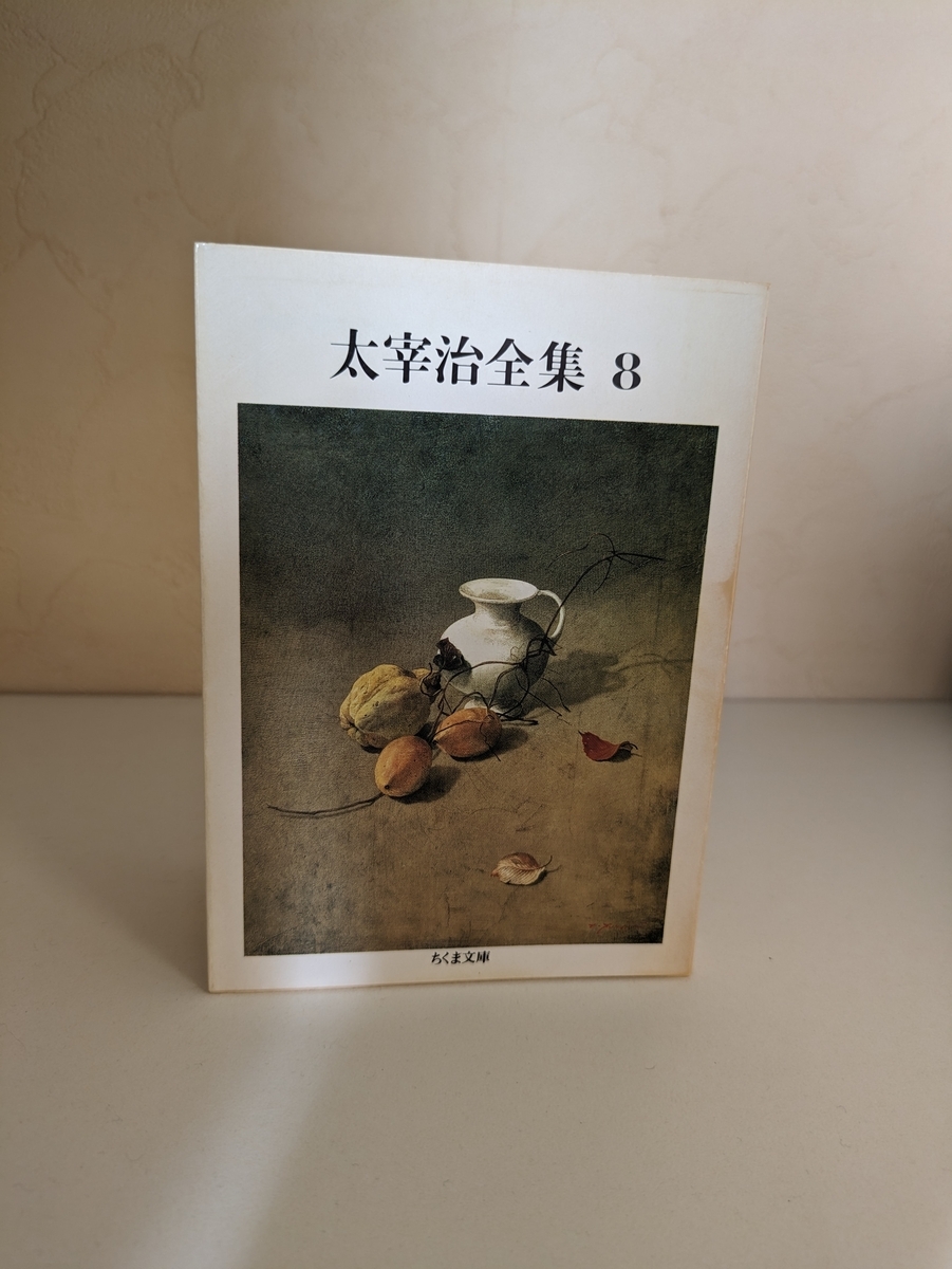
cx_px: 476
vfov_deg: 69.4
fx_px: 916
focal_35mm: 25
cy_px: 634
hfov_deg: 54.9
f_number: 1.89
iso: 65
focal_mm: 5.43
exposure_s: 1/24
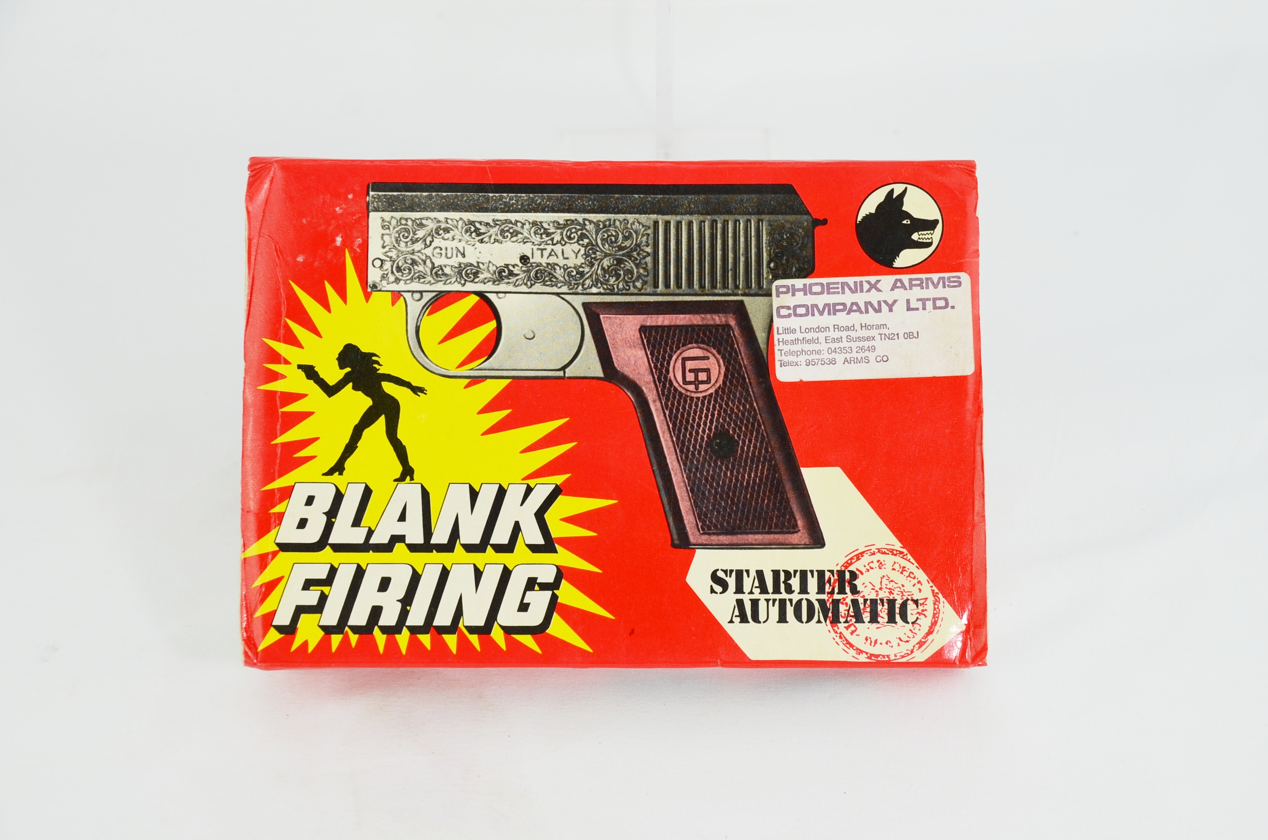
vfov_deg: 23.7
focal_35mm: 57
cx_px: 634
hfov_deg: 35.1
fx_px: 2004
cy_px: 420
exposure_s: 1/160
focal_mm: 38
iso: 200
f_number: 6.3
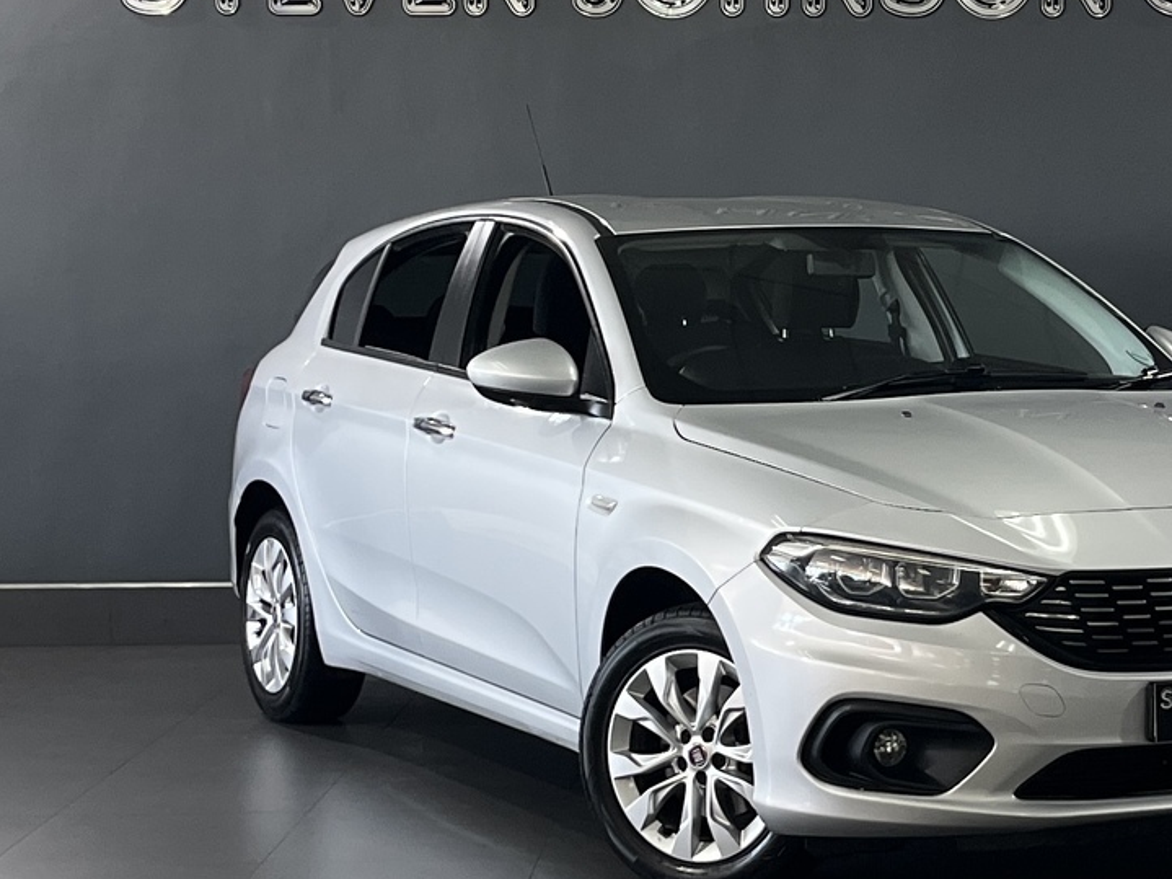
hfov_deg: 48.8
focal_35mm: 37
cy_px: 399
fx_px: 1253
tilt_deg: -3.0
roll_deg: +1.1
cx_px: 832
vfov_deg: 38.6
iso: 125
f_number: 1.6
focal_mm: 5.1
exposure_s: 1/100
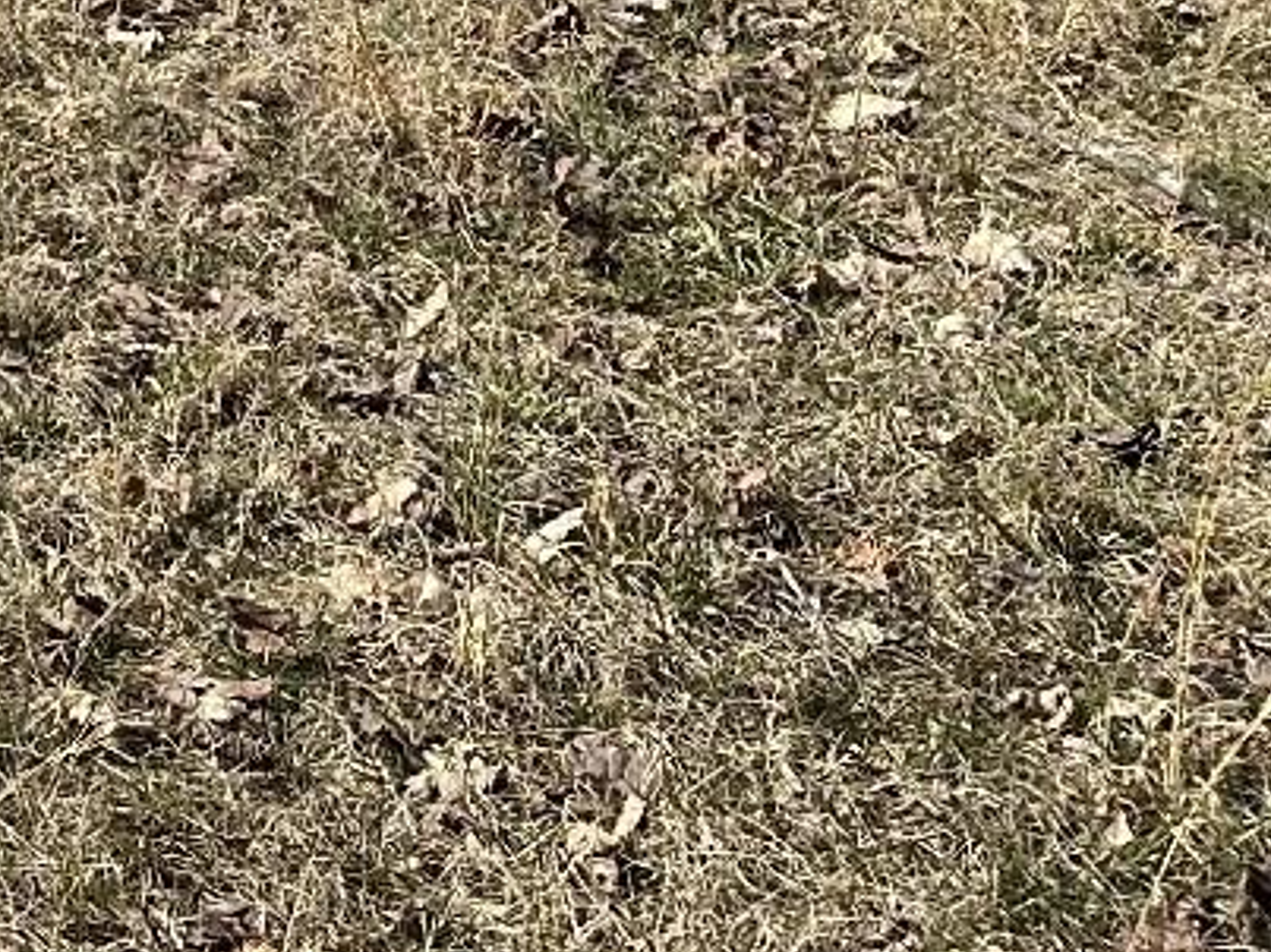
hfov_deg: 14.5
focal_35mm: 122
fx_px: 4478
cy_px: -1321
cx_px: -893
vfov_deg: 10.5
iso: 80
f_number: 1.78
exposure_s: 1/7576
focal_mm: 6.86
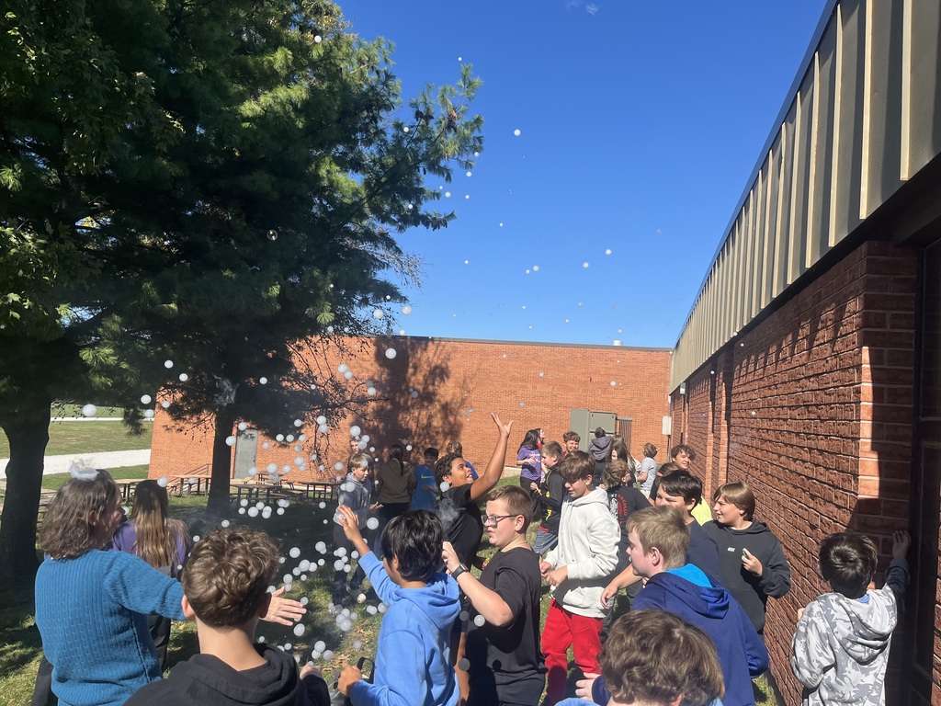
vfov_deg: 53.1
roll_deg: -4.1
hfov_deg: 67.3
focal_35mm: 26
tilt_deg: +3.2
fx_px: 707
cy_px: 353
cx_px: 470
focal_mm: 5.1
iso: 50
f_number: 1.6
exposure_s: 1/2899
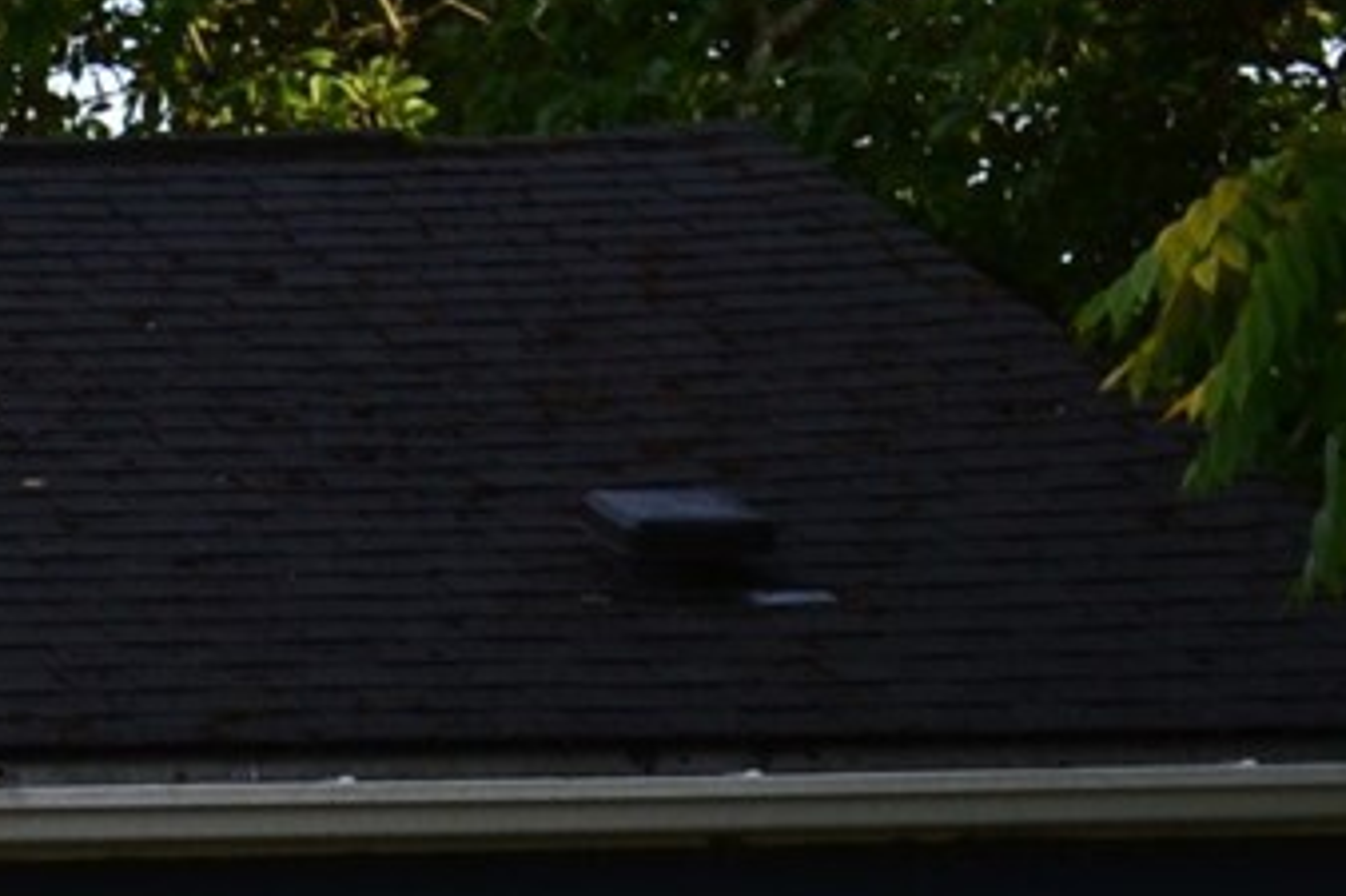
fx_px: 9006
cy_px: 1686
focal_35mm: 241
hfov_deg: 7.9
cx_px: -1870
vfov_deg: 5.6
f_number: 10
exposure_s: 1/320
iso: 400
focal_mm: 32
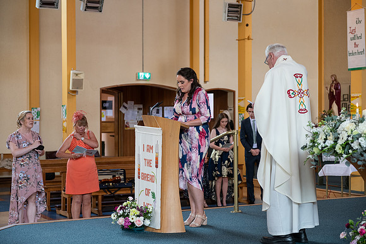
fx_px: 712
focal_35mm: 70
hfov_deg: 28.8
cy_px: 122
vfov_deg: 19.5
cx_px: 183
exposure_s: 1/160
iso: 640
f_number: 3.5
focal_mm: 70
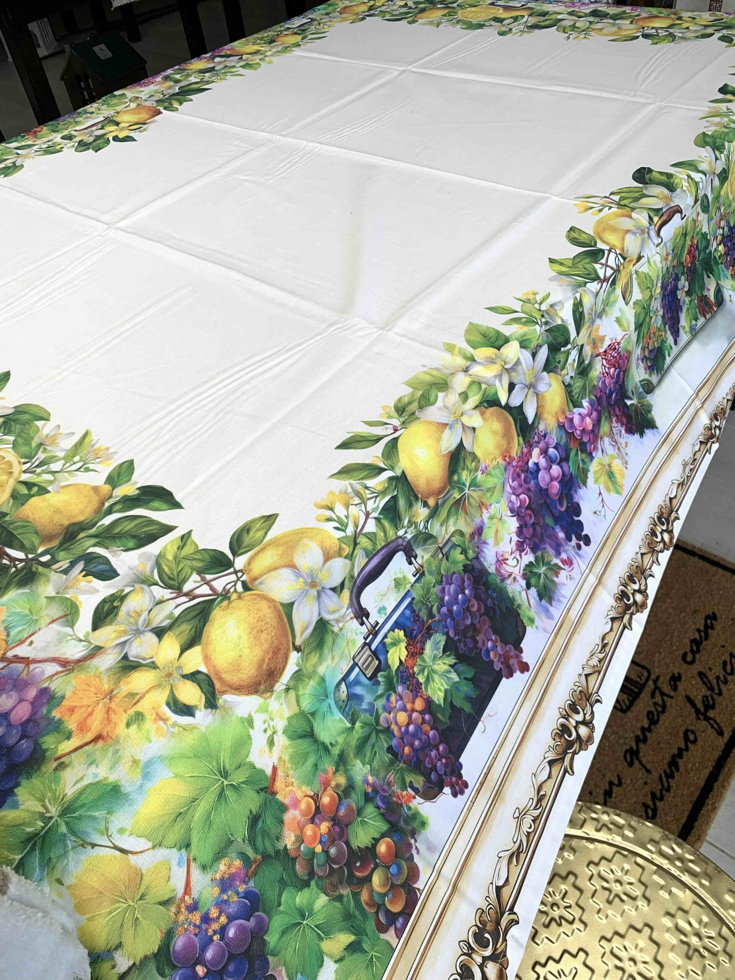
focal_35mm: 26
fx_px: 736
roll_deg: +8.5
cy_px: 490
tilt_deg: -44.9
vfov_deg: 67.3
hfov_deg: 53.1
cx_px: 368
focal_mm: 4.25
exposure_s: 1/419
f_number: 1.8
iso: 25
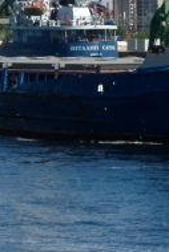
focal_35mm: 328
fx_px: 2305
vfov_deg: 6.2
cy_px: -58
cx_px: 8
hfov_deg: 4.2
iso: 80
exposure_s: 1/800
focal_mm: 13.4
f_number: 5
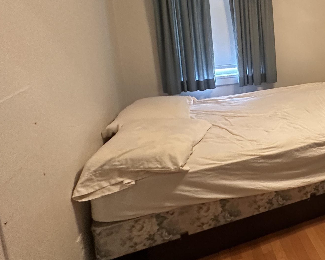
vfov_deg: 44.3
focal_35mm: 32
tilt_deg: -10.0
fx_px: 308
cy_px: 65
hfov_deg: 42.6
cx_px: 363
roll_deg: -0.4
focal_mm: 2.22
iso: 500
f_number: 2.2
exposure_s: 1/60
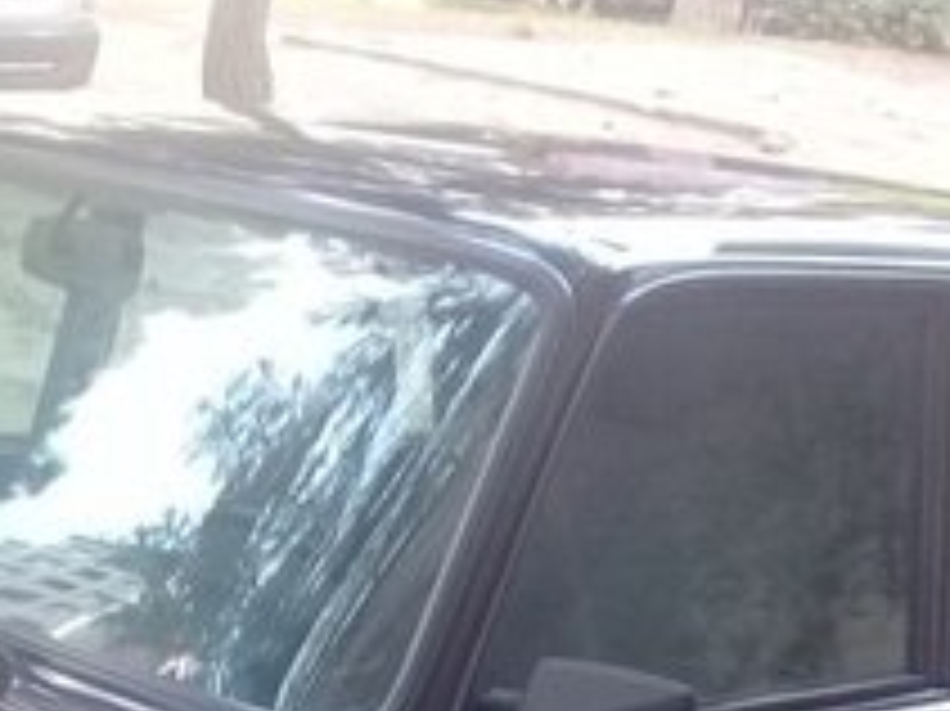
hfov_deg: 19.7
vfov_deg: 14.5
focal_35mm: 97
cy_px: 943
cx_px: 32
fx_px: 2661
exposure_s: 1/50
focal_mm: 3.3
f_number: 2.2
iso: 64
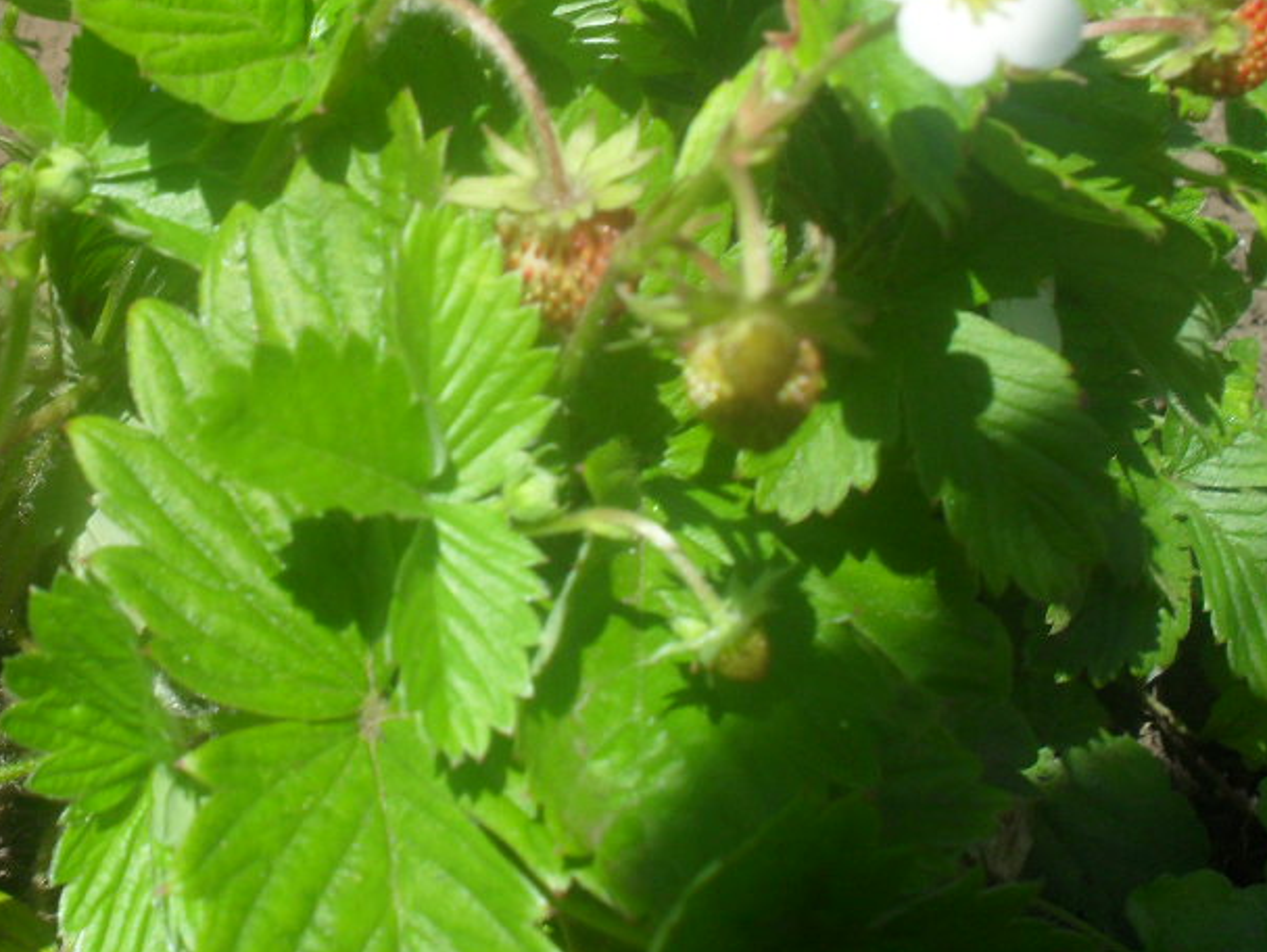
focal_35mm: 59
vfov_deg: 24.8
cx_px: 420
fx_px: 2161
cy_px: 342
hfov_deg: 32.4
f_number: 8.4
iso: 100
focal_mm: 6.3
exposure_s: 1/125
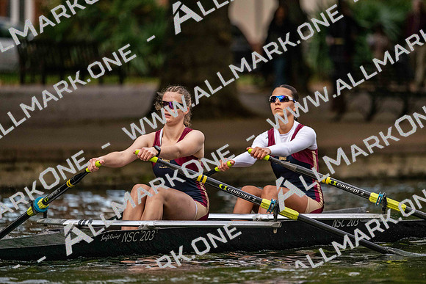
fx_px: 4734
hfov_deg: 5.2
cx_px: 213
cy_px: 142
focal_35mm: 400
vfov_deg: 3.4
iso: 2800
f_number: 4.5
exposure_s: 1/2500
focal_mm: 400
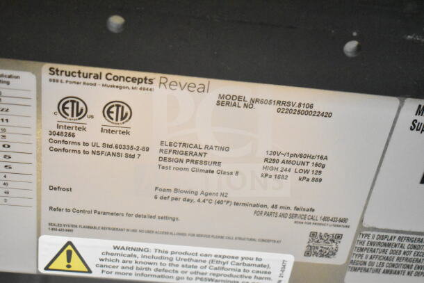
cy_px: 142
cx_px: 212
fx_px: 707
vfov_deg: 22.6
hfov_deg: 33.4
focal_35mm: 60
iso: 14400
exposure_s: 1/60
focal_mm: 40
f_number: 5
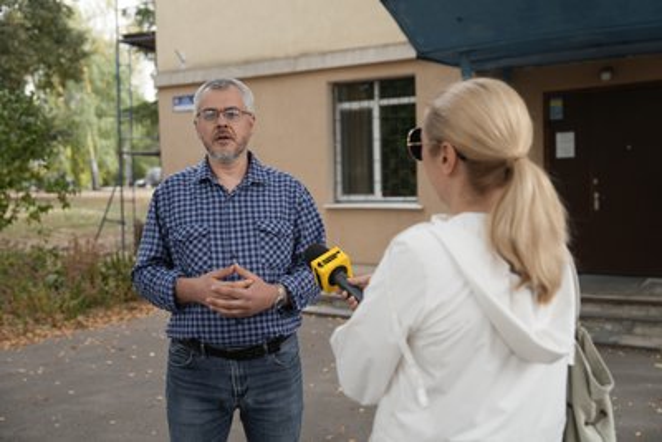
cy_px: 221
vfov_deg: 34.2
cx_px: 331
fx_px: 717
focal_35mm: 39
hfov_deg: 49.5
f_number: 2.8
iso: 100
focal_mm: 39
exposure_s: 1/60
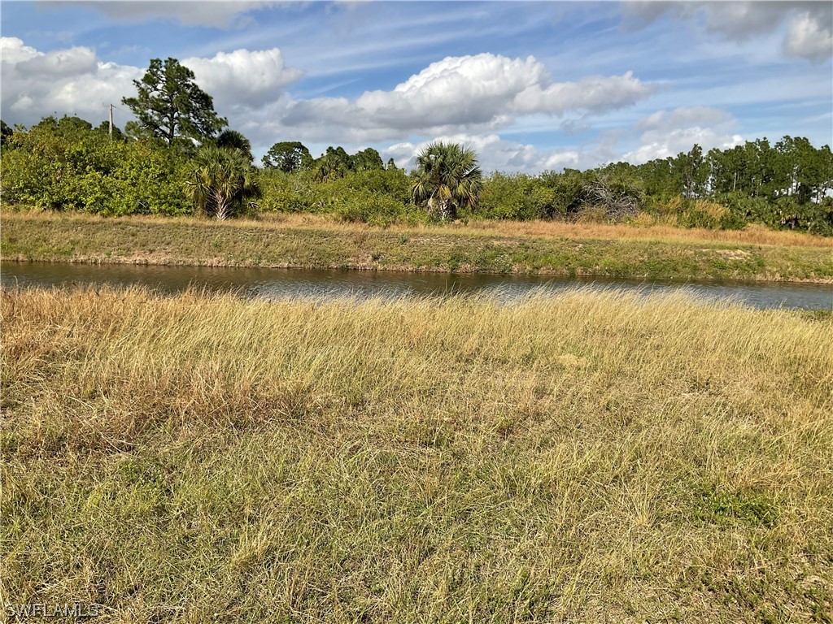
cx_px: 416
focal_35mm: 29
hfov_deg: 61.7
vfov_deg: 48.2
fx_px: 698
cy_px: 312
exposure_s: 1/2227
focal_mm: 3
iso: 16
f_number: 1.8
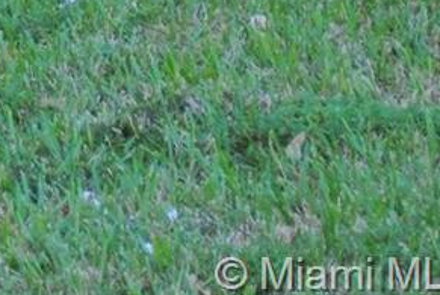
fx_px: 4538
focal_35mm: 371
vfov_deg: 3.6
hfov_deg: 5.4
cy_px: -504
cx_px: -504
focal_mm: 45
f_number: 5.3
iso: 200
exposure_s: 1/60
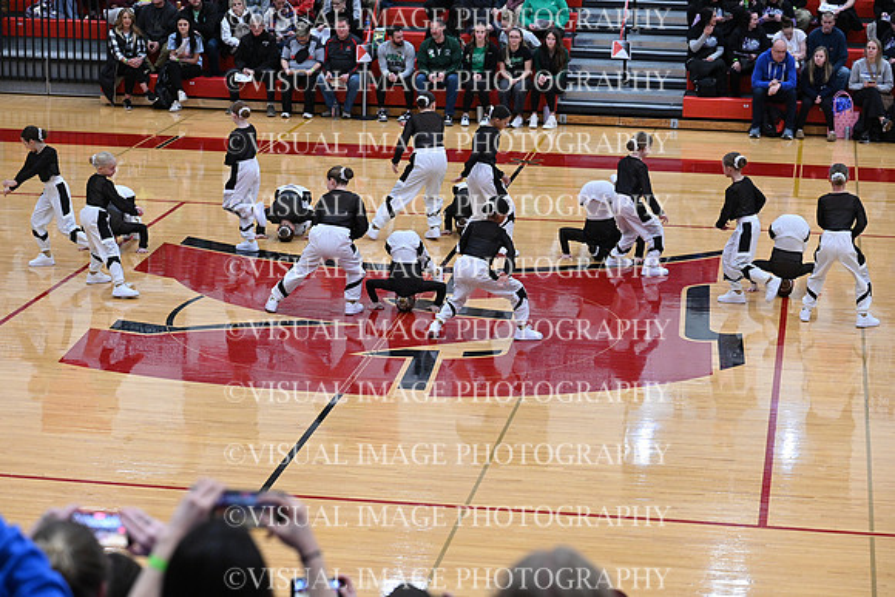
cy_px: 298
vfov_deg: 15.0
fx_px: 2263
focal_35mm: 91
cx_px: 448
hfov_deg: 22.4
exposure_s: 1/320
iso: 4000
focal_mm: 91
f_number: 4
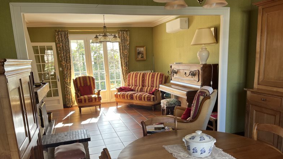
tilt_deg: -12.9
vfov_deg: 39.8
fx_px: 218
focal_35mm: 29
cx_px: 138
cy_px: 103
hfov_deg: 66.0
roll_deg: +2.5
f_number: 1.6
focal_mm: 5.1
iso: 64
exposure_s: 1/121
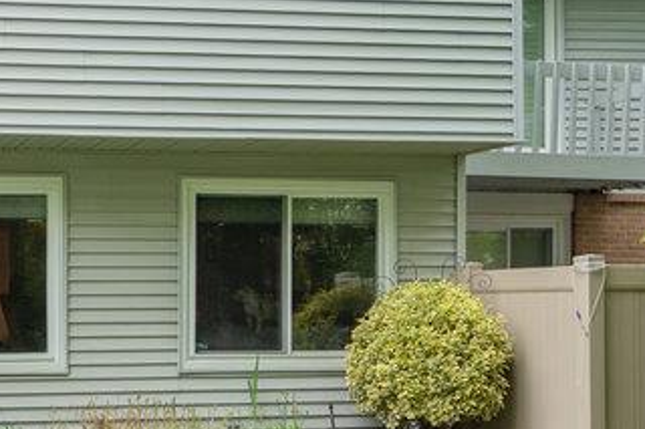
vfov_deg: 26.5
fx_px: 895
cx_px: -89
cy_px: 335
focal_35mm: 50
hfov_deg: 33.7
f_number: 5.6
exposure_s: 1/200
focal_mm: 16
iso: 250
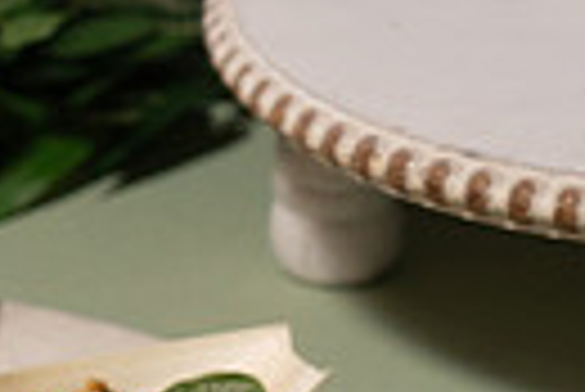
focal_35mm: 317
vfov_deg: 4.3
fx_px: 5157
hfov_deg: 6.3
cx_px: -580
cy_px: 462
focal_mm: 71
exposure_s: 1/200
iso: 1250
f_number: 4
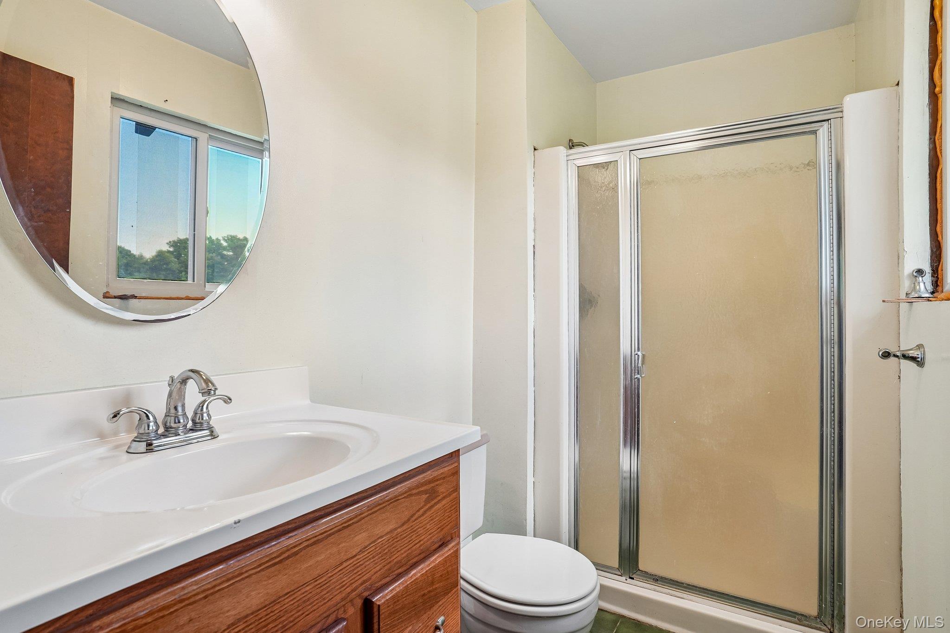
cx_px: 475
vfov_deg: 70.4
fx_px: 449
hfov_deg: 93.3
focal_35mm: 17
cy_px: 316
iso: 640
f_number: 9
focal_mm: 17
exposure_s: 1/15
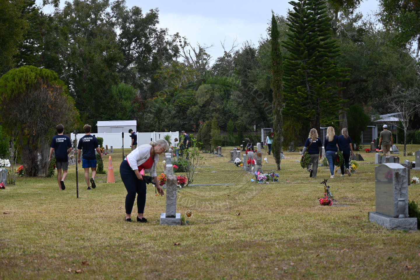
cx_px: 210
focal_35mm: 105
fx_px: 1225
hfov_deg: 19.5
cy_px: 140
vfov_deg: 13.0
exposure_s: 1/250
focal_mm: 105
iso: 200
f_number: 6.3
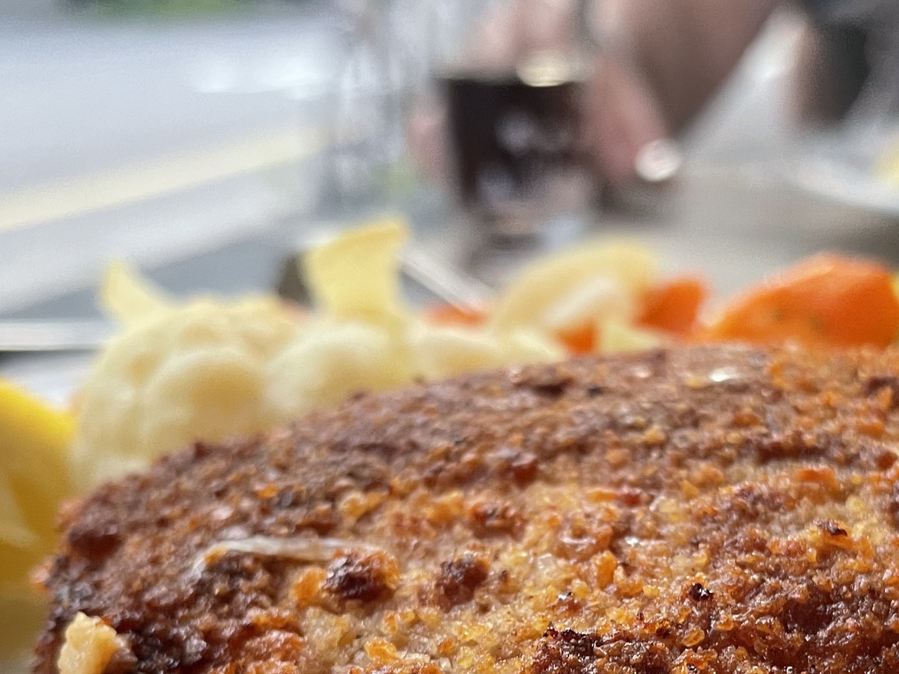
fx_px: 1403
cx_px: 612
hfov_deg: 35.1
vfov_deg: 26.0
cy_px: 624
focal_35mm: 54
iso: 160
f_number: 1.6
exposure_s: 1/60
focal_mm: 4.2
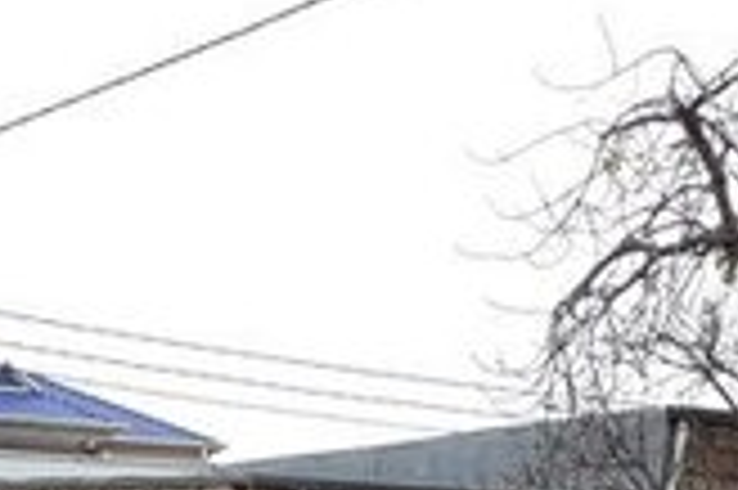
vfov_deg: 10.8
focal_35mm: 113
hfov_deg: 17.7
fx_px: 2314
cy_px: 1054
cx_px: 0
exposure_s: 1/102
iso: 40
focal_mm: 3.71
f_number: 1.7
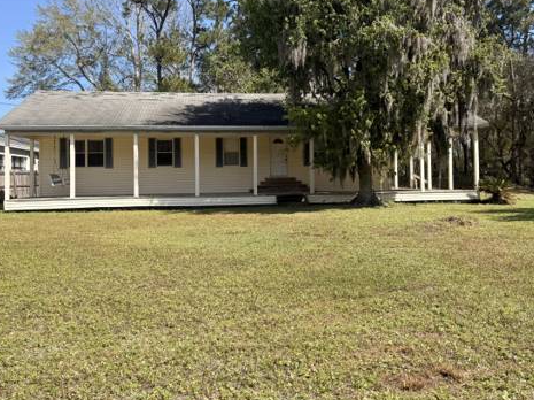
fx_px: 509
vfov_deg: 42.7
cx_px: 278
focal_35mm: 33
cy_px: 166
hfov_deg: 55.4
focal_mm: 6.76
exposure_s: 1/2907
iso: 80
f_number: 1.78
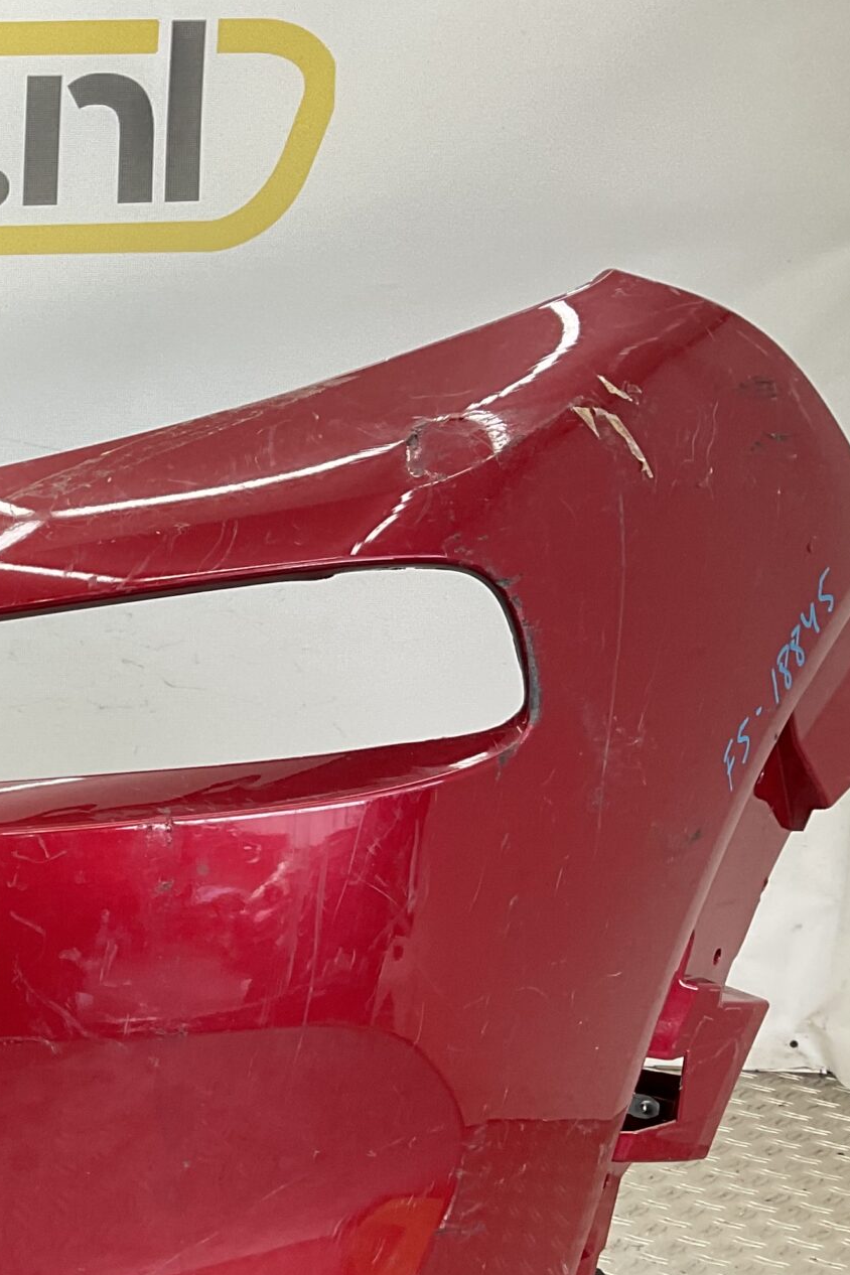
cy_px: 962
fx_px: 2160
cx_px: -335
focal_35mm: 61
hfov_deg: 19.9
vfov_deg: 32.2
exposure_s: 1/120
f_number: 1.8
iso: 40
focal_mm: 3
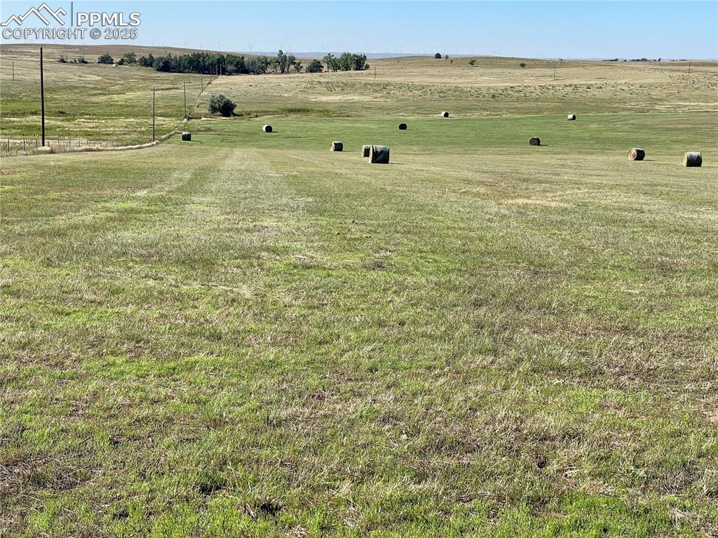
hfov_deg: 36.8
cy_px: 269
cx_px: 359
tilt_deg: -10.9
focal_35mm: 52
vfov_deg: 28.0
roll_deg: -0.8
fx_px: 1078
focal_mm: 6
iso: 25
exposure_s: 1/1410
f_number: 2
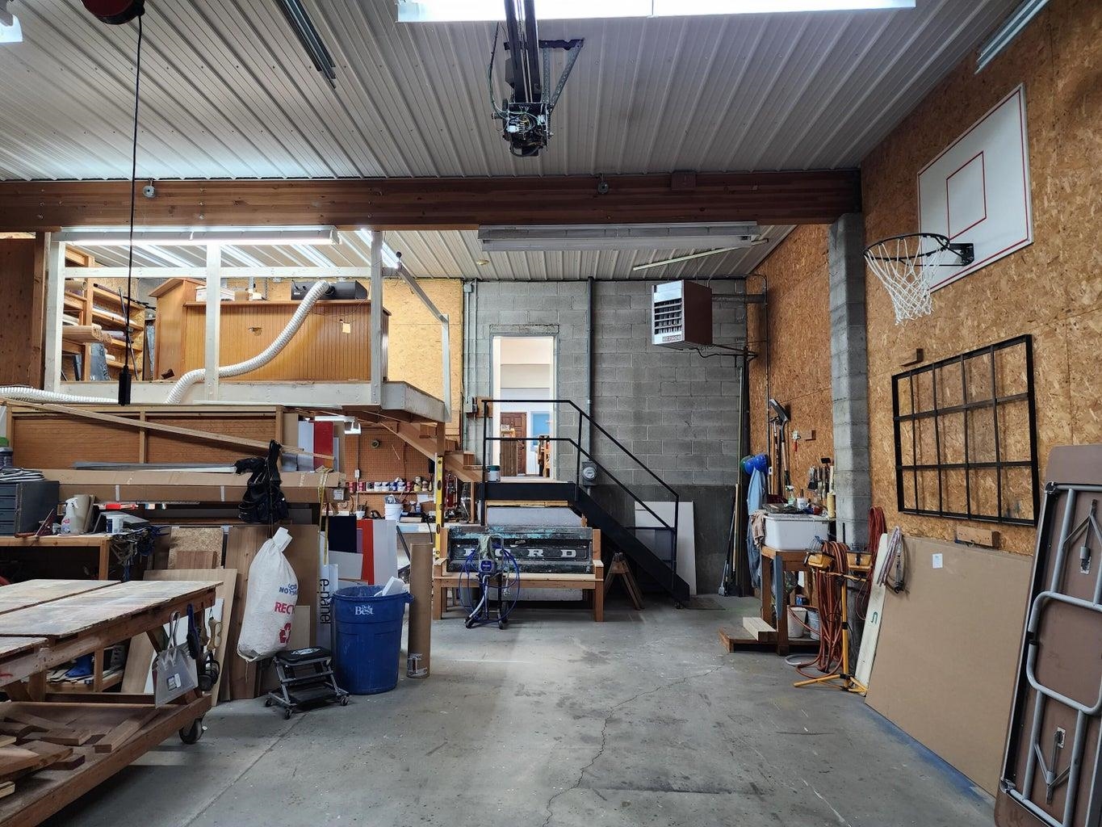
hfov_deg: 73.9
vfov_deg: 58.9
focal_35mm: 23
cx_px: 551
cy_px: 414
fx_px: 732
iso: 320
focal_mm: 6.4
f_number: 1.8
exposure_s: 1/60
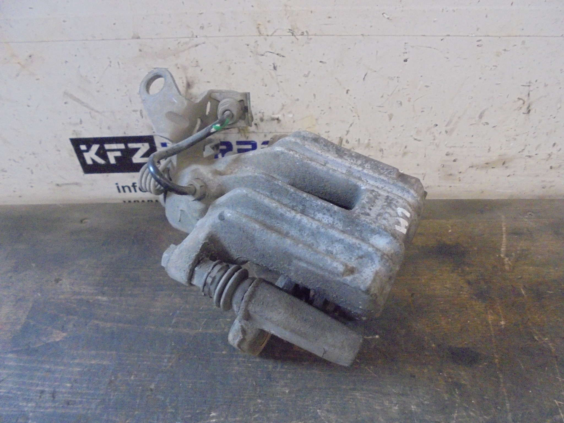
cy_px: 212
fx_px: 424
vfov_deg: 53.1
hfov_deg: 67.3
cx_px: 282
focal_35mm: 26
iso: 800
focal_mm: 4.6
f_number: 3.5
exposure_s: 1/20
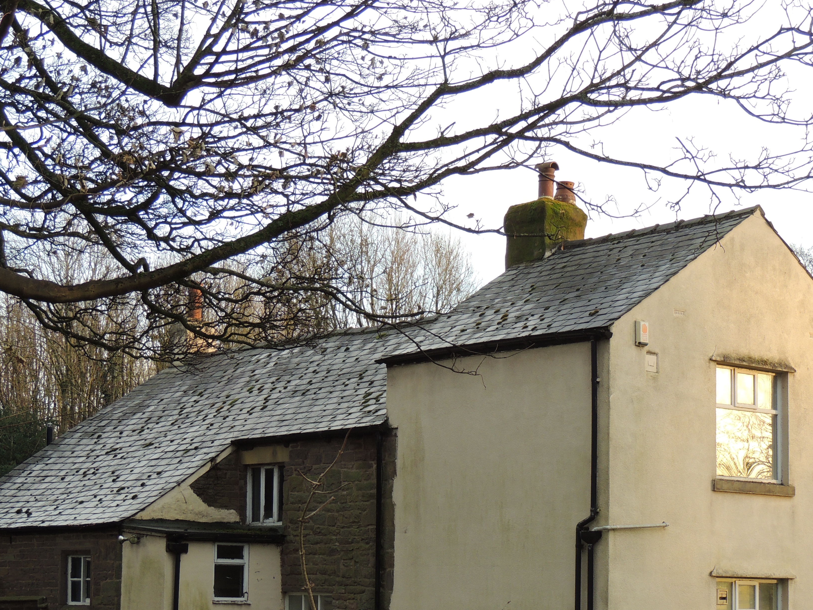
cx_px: 435
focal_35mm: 78
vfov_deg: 18.8
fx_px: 1832
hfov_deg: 25.0
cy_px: 407
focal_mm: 9.8
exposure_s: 1/60
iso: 100
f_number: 3.7
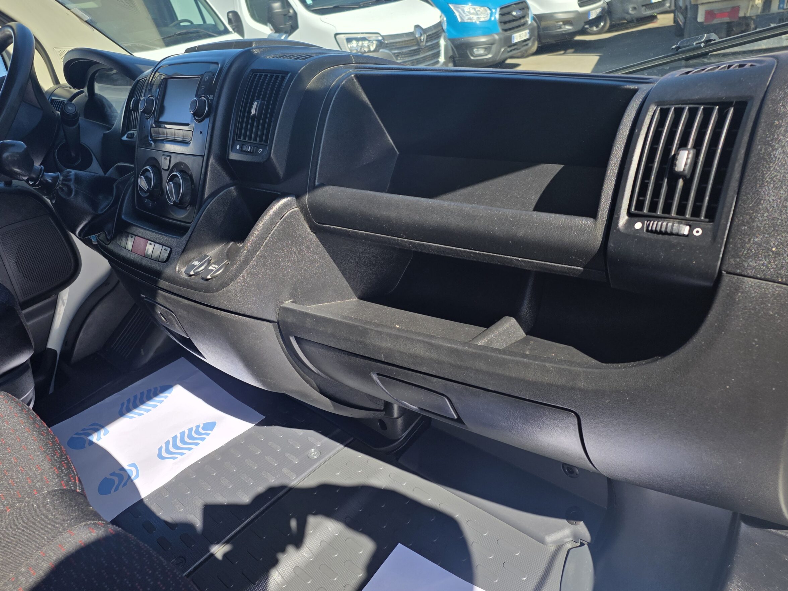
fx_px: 569
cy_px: 279
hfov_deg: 69.4
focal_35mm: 25
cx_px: 375
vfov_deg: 54.8
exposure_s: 1/2737
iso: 80
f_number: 1.7
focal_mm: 6.25
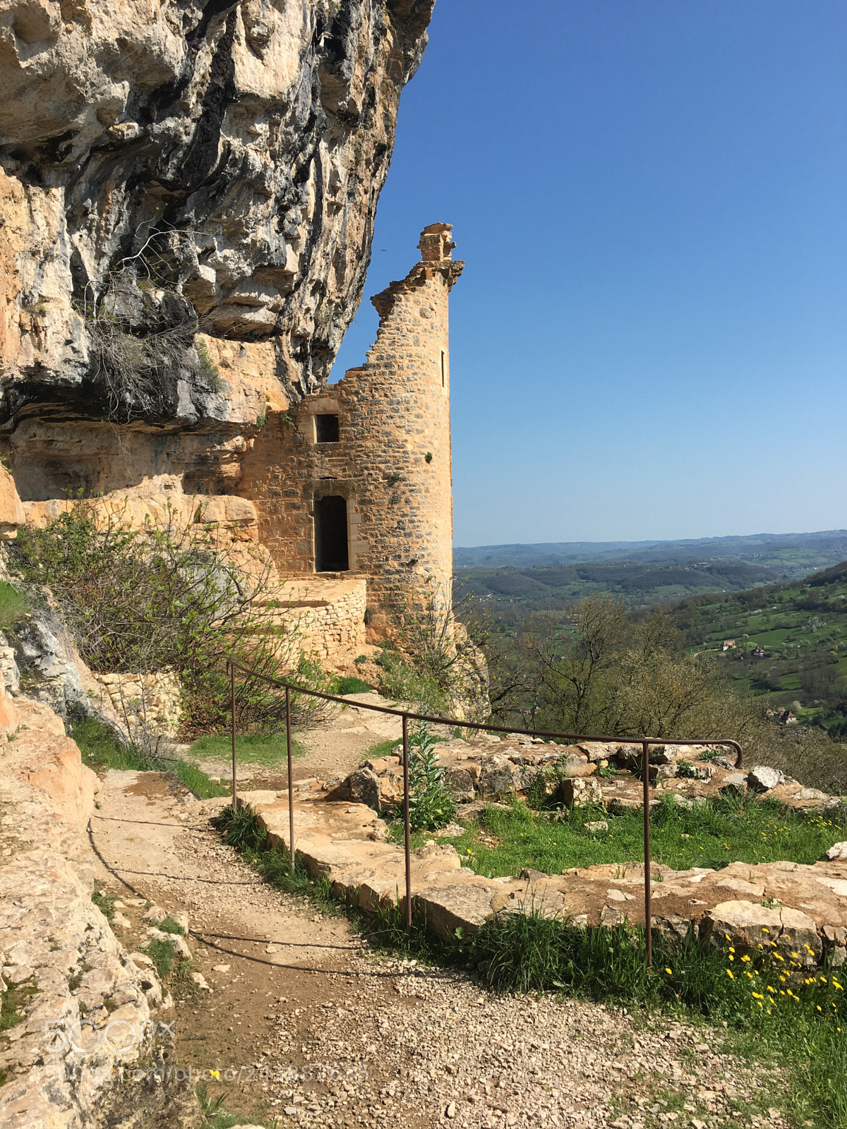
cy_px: 564
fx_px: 946
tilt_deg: -0.1
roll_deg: +2.2
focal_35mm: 29
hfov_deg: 48.2
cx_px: 424
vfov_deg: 61.7
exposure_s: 1/1637
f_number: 2.2
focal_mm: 4.15
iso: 25
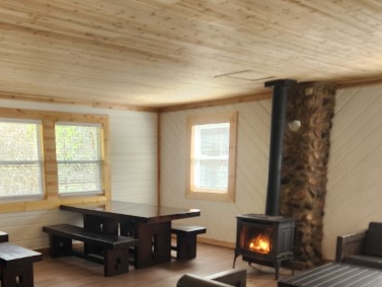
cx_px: 134
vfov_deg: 35.7
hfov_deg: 47.2
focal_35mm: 39
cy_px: 229
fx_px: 431
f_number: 1.8
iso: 250
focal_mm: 5.4
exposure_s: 1/120
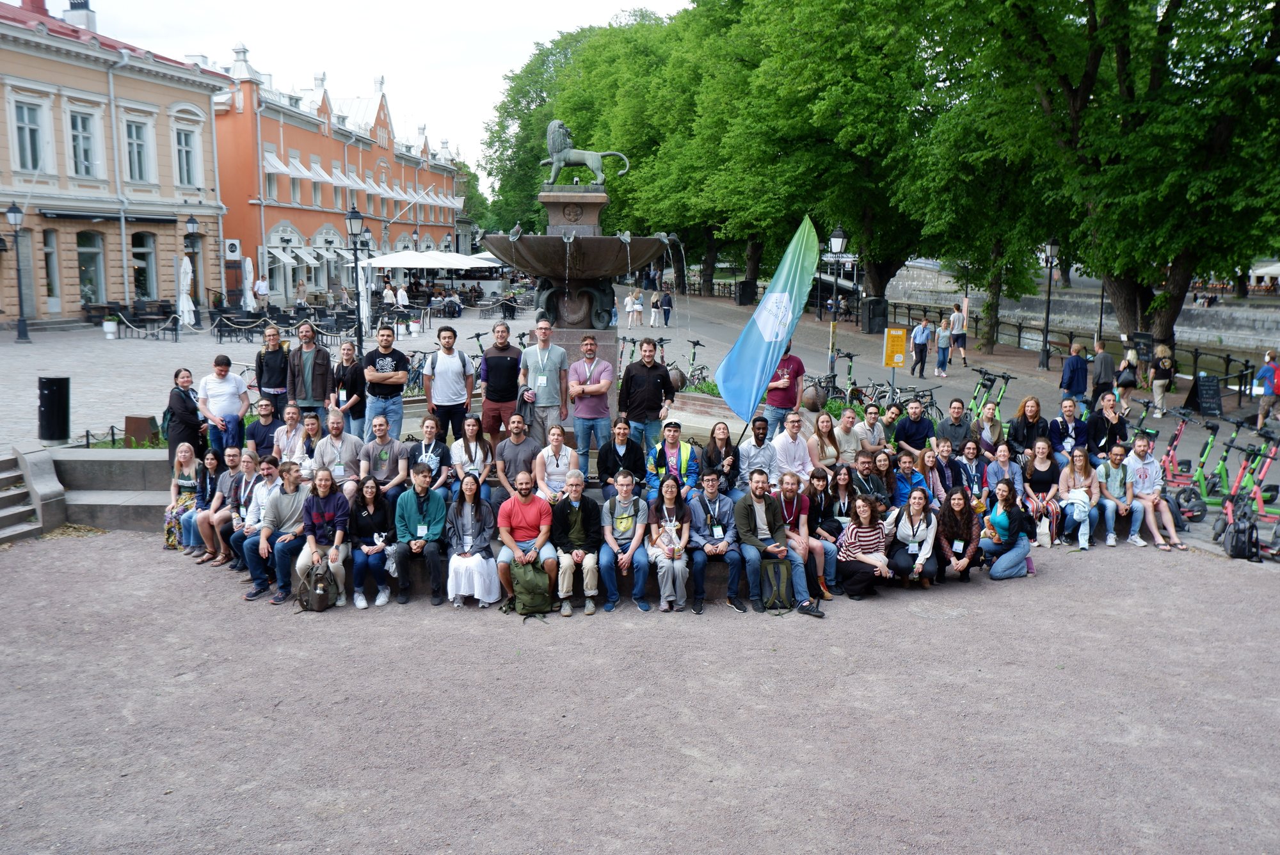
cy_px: 428
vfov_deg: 43.7
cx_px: 640
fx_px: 1067
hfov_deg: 61.9
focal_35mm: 30
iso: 250
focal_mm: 20.3
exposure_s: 1/125
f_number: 4.2
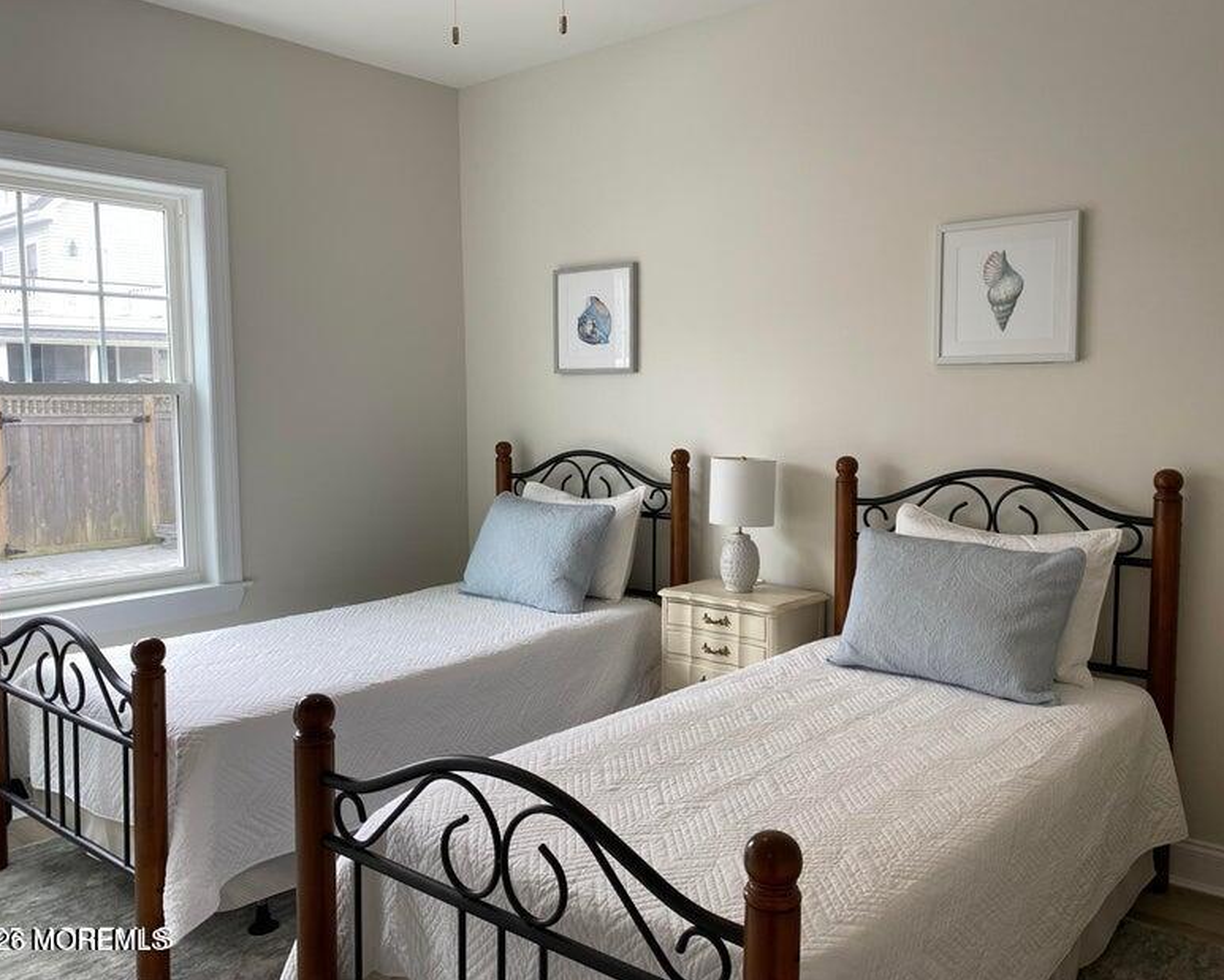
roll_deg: +0.9
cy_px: 478
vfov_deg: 51.6
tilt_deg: -5.4
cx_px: 612
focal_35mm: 28
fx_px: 1015
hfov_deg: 62.2
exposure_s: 1/142
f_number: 1.8
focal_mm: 4.25
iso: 32
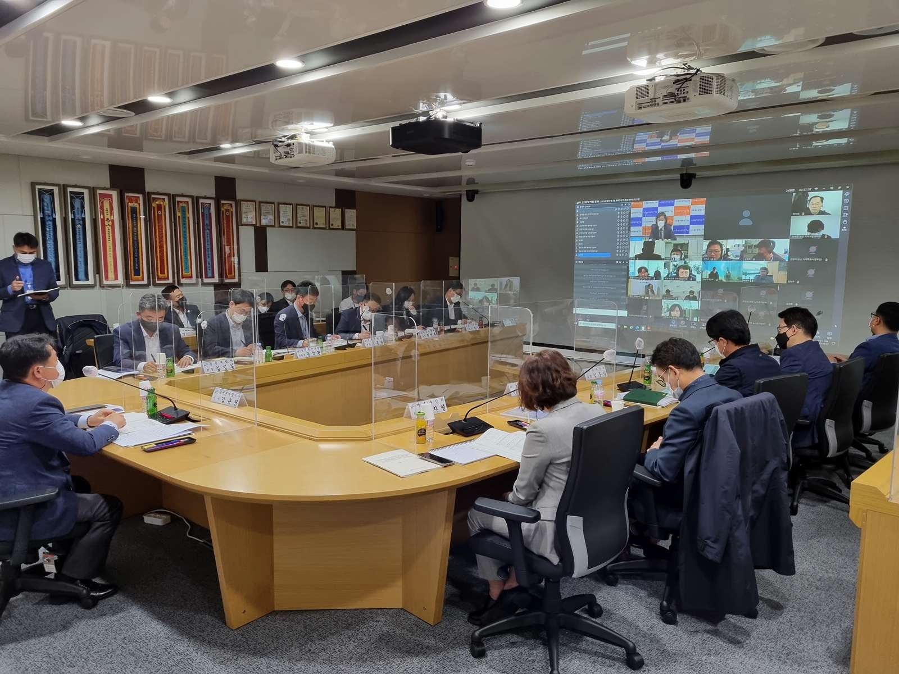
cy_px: 337
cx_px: 450
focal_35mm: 26
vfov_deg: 53.1
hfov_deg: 67.3
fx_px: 675
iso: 160
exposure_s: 1/60
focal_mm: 5.4
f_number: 1.8
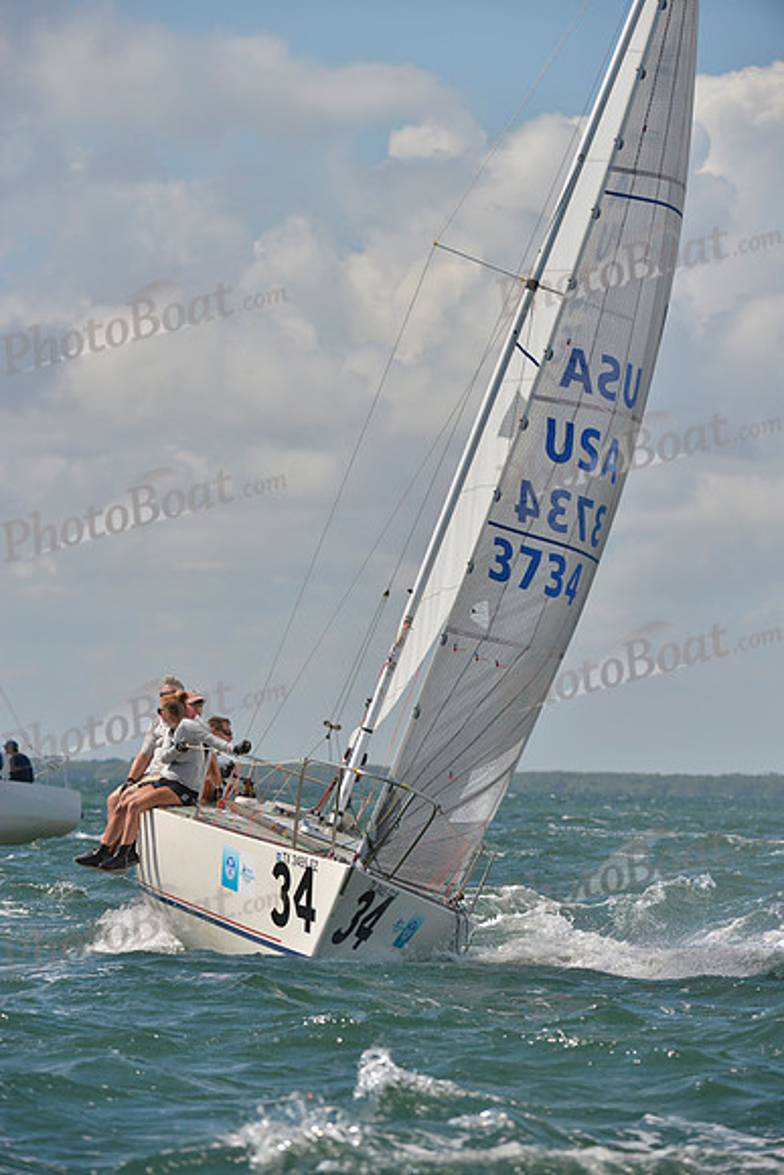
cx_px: 392
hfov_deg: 6.9
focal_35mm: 200
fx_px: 6529
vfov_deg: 10.3
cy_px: 588
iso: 200
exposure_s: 1/1250
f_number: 6.3
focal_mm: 200
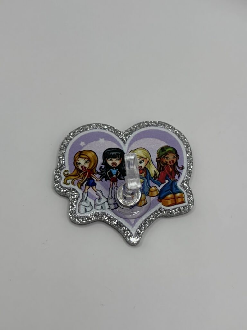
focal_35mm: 26
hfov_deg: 53.1
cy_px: 165
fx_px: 247
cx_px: 124
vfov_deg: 67.3
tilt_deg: -65.1
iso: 50
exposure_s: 1/1032
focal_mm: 5.96
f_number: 1.6
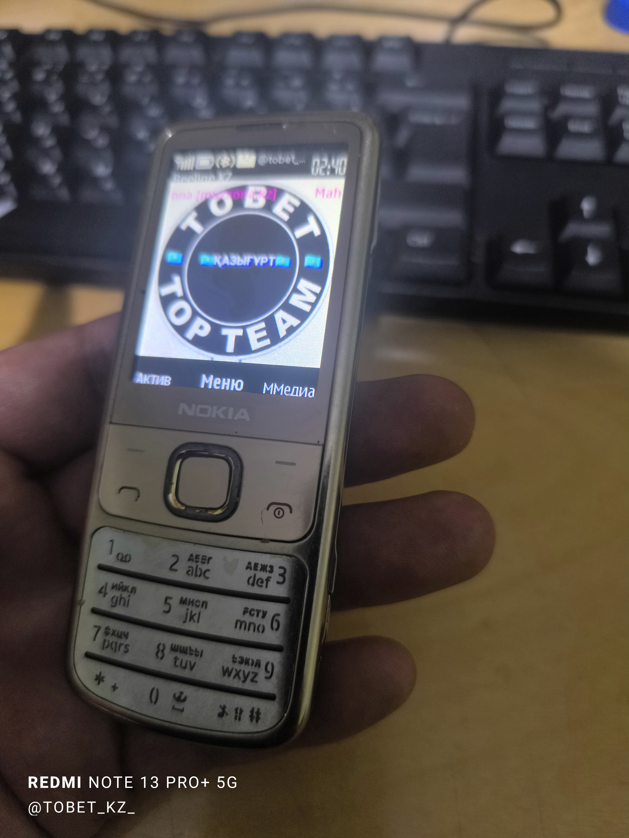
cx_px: 314
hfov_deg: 58.9
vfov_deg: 73.9
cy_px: 419
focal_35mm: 23
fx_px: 557
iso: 1250
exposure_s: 1/25
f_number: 1.65
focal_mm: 6.14
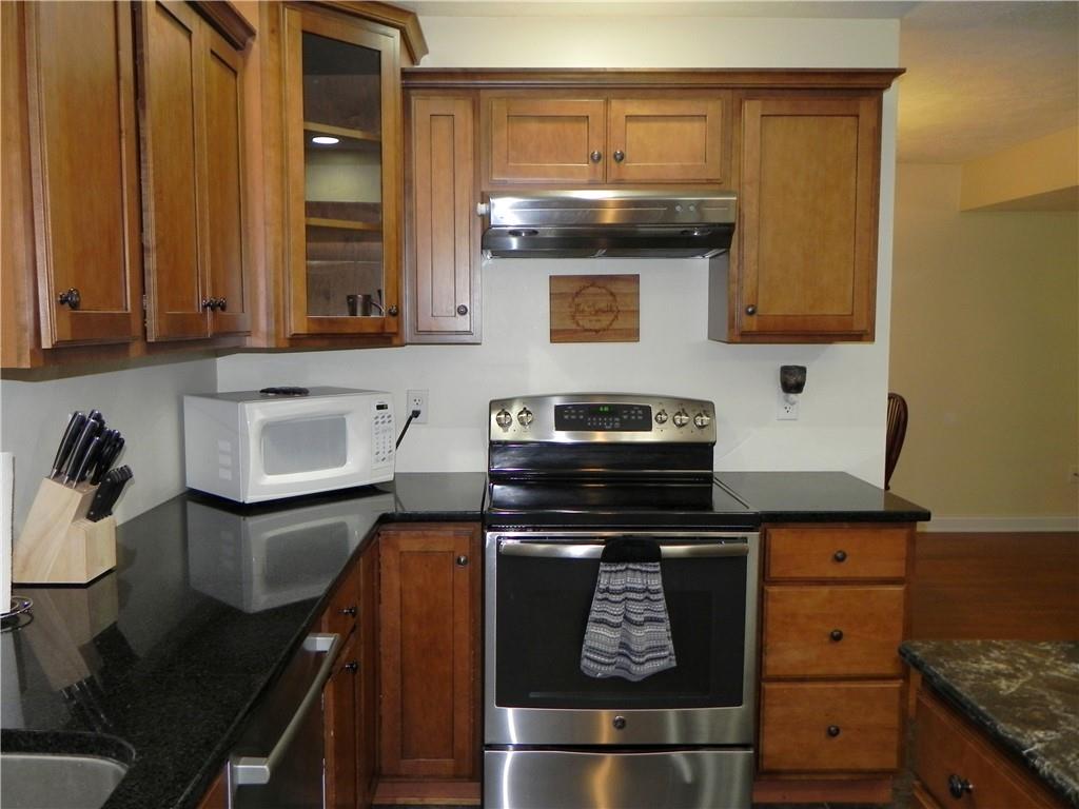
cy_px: 404
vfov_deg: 48.2
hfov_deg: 61.7
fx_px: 904
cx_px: 540
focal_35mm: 29
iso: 200
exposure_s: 1/30
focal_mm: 5.2
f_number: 2.8
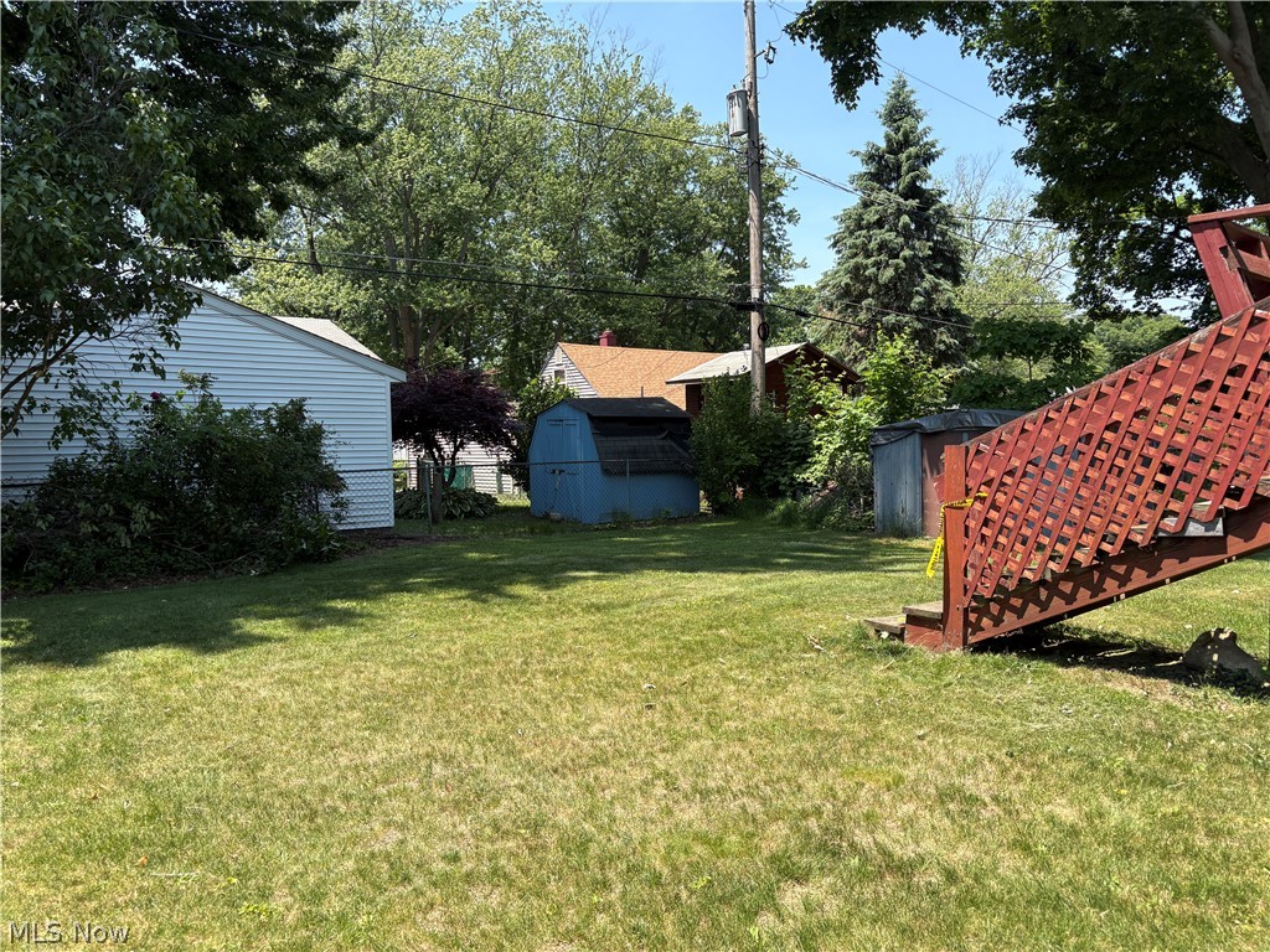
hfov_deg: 67.3
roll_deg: +1.7
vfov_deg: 53.1
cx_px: 635
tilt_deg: -1.4
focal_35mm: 26
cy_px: 476
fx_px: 954
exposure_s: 1/1175
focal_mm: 5.96
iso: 50
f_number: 1.6
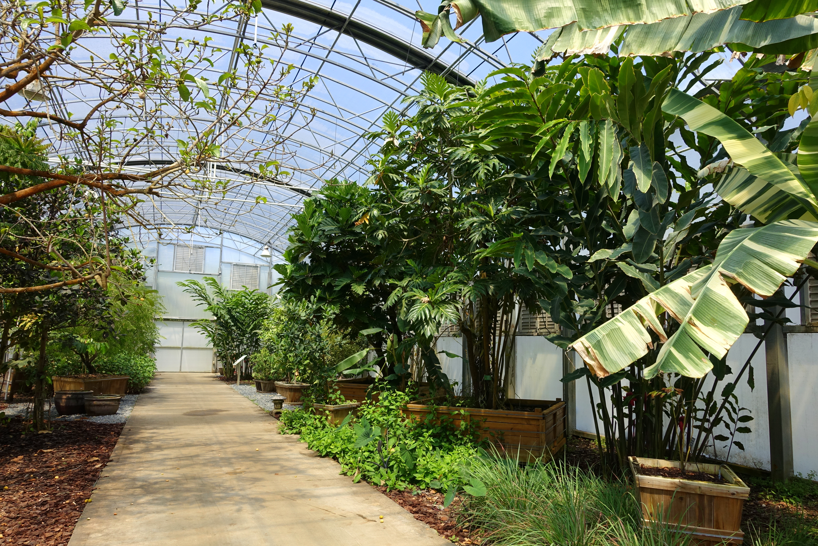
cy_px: 273
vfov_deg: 53.1
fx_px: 545
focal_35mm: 24
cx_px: 409
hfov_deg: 73.7
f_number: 5.6
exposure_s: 1/200
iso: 125
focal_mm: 8.8
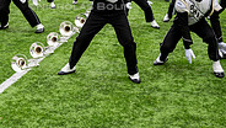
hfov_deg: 25.2
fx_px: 504
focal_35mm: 84
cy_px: -49
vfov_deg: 13.8
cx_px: 80
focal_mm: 25.5
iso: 100
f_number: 2.8
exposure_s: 1/500
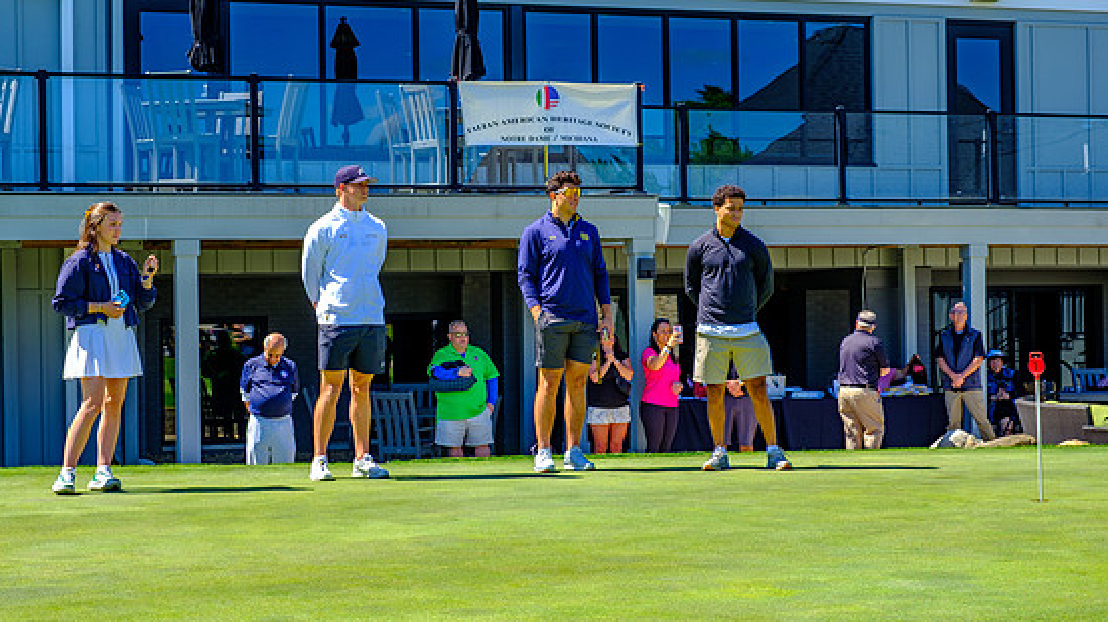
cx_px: 528
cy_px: 326
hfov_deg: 28.6
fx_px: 2173
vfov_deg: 16.3
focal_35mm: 74
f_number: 6.4
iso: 200
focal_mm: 44.4
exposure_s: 1/250
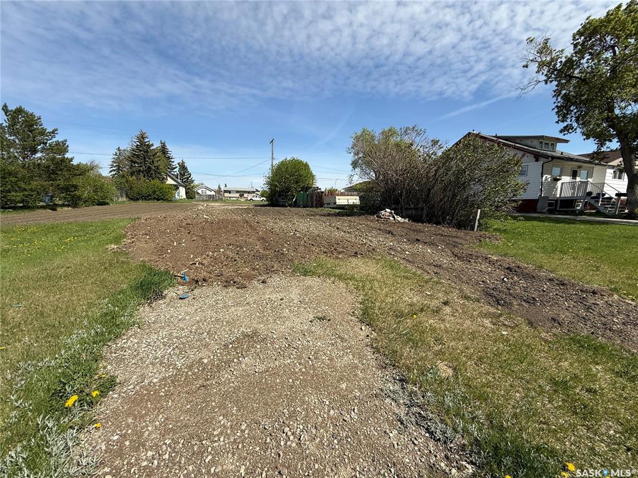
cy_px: 239
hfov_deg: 102.1
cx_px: 319
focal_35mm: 14
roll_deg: -4.3
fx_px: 258
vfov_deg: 85.7
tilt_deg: -7.5
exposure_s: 1/2320
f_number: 2.2
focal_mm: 2.22
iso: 50
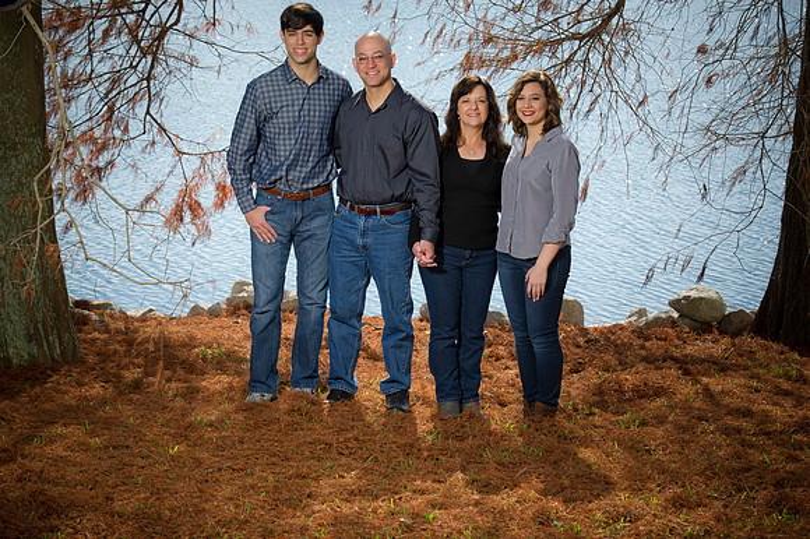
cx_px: 405
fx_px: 2136
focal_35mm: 95
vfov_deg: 14.4
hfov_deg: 21.5
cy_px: 270
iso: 200
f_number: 9
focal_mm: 95
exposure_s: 1/160
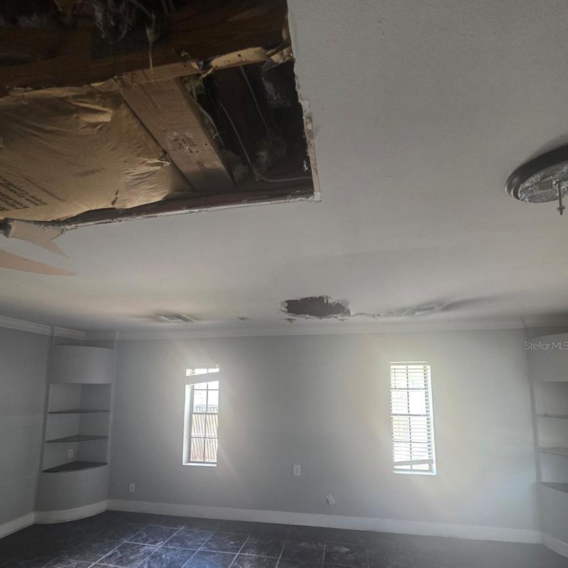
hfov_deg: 87.4
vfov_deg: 86.2
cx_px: 275
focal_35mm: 16
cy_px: 345
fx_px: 297
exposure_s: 1/60
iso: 400
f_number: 1.9
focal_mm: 2.2
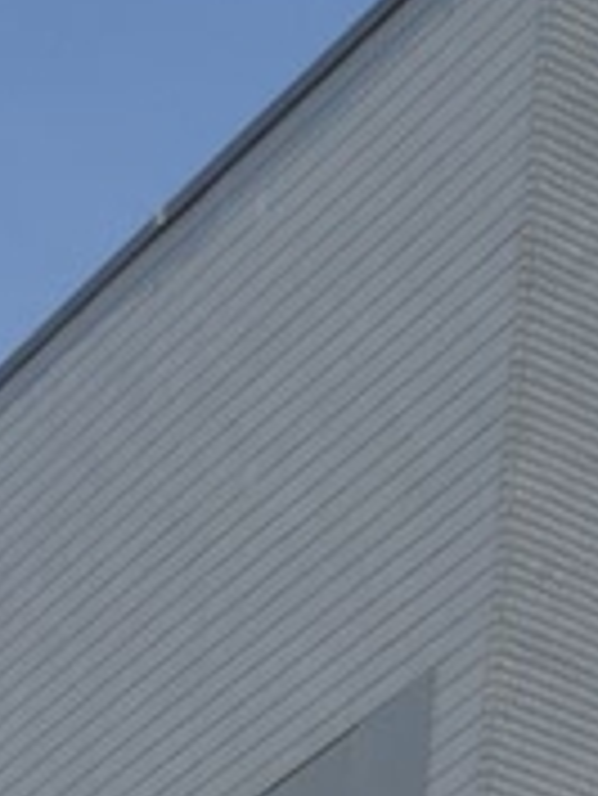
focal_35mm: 351
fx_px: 8075
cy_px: 1691
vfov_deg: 5.5
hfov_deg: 4.2
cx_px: 423
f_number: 11
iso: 400
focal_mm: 36
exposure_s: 1/500
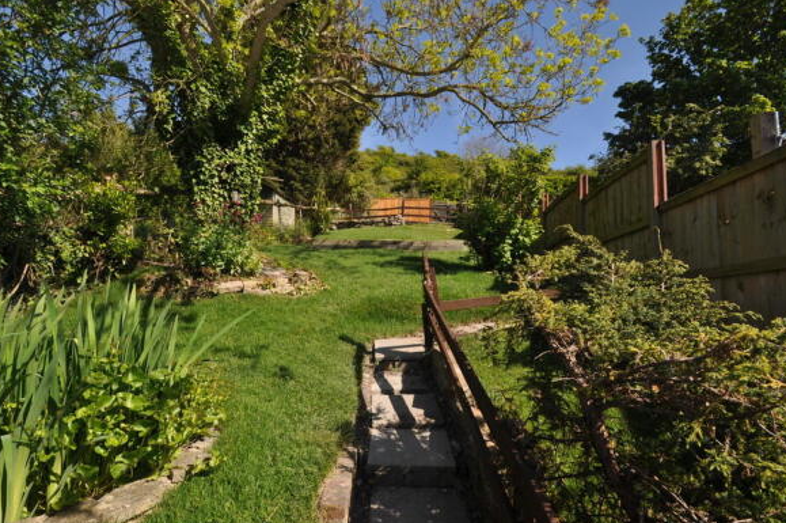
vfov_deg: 70.3
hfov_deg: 93.3
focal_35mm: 17
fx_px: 371
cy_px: 259
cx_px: 381
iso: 200
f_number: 9
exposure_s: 1/200
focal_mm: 10
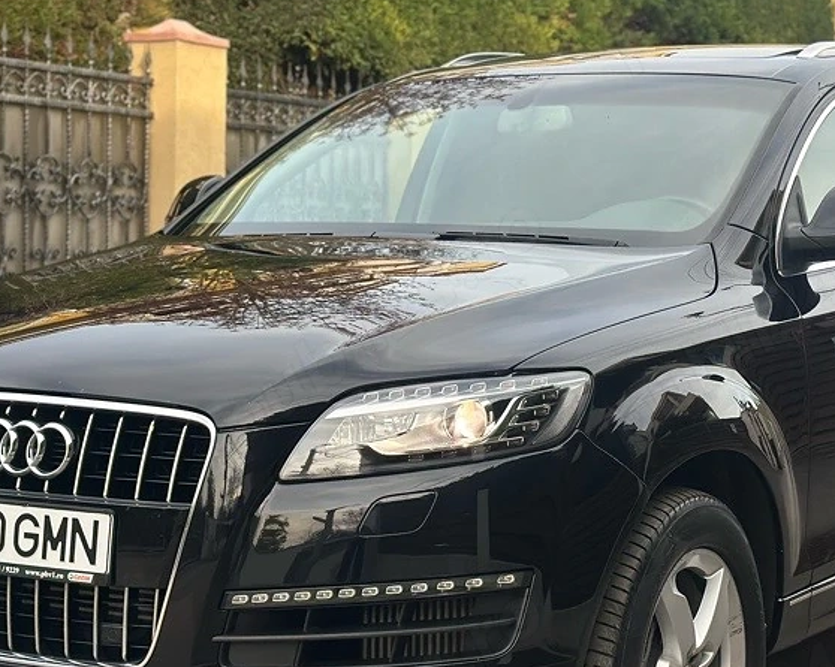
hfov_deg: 22.7
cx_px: 479
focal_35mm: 84
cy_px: 338
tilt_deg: -3.5
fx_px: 2075
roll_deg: -1.0
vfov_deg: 18.3
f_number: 1.78
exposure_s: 1/980
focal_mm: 6.86
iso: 80
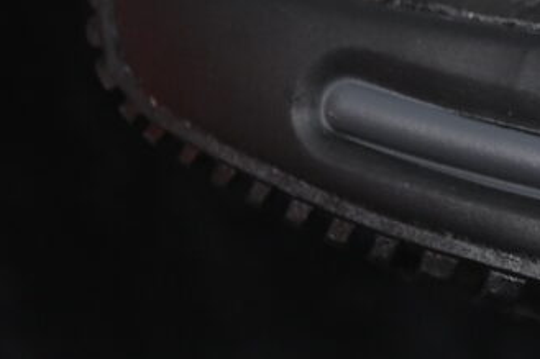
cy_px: -465
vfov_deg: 2.3
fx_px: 8755
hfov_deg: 3.5
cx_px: 1544
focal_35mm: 584
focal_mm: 50
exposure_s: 1/60
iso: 160
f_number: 6.3
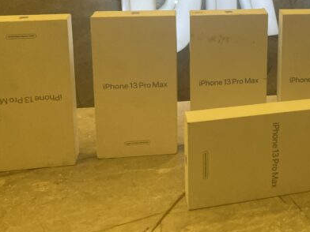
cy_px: -1
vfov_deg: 26.1
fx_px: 475
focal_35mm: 53
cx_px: 276
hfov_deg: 34.3
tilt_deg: -11.9
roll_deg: -0.2
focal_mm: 4.2
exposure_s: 1/125
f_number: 1.6
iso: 32
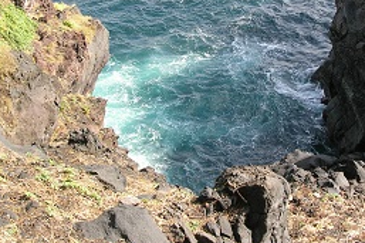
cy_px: 69
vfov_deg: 19.3
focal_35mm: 70
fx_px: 709
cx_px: 229
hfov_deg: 28.8
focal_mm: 6.9
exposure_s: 1/183
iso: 50
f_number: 3.9
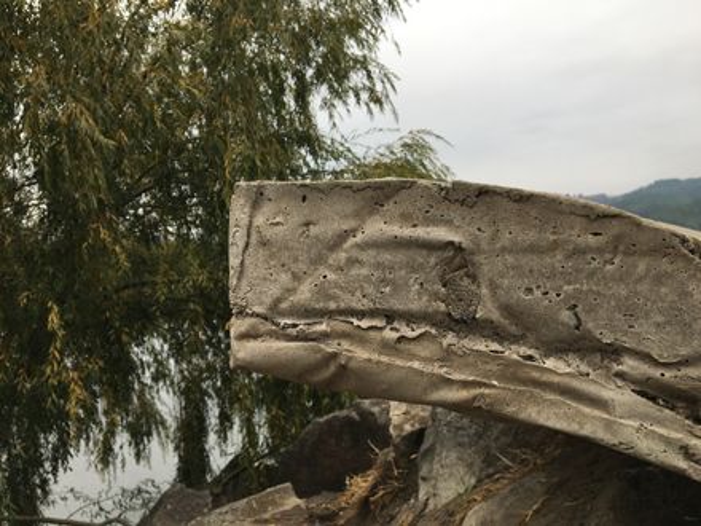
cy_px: 263
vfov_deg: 48.2
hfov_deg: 61.7
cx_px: 350
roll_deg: -1.2
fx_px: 587
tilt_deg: -0.5
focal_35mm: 29
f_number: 2.2
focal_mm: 4.15
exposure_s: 1/437
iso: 25
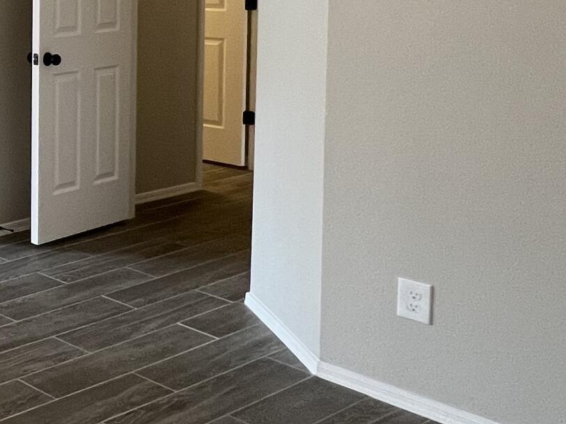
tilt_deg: -4.0
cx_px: -370
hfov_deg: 24.8
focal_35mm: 48
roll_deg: +2.6
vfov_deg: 28.5
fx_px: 784
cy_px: 4
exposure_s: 1/120
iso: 160
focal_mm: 1.57
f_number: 1.8
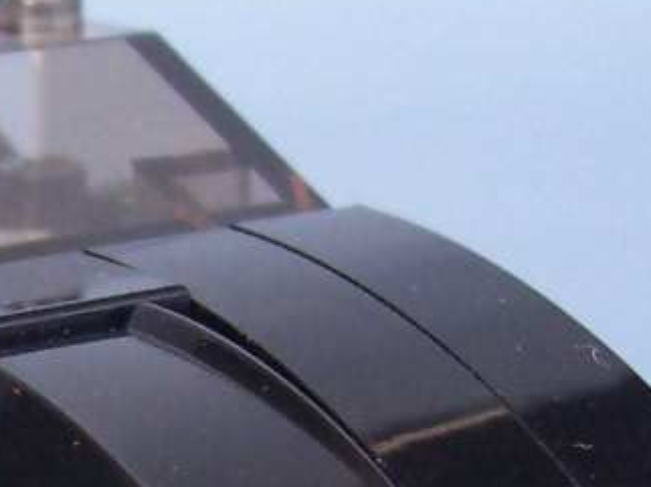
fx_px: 2593
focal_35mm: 138
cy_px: 562
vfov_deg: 10.6
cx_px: -230
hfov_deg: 13.7
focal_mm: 5.6
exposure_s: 1/125
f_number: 2.8
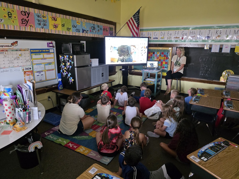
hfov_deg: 73.9
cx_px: 120
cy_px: 90
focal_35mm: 23
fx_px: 159
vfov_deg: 58.9
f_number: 1.7
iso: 1600
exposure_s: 1/120
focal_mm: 6.3
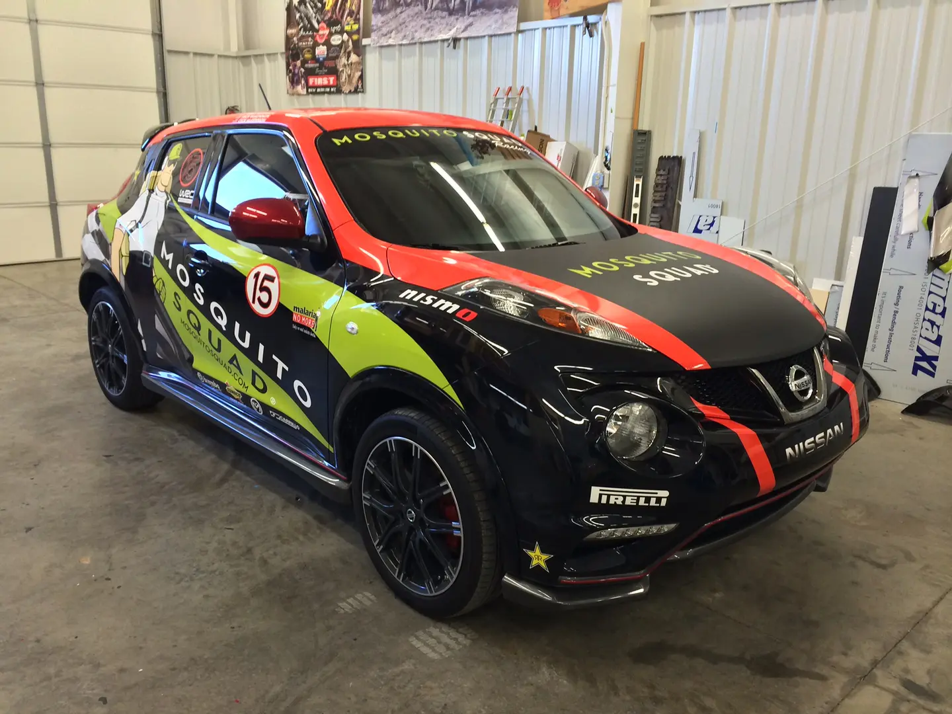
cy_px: 357
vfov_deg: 46.8
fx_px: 825
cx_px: 476
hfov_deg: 60.0
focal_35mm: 30
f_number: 2.2
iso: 100
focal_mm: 4.12
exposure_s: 1/30
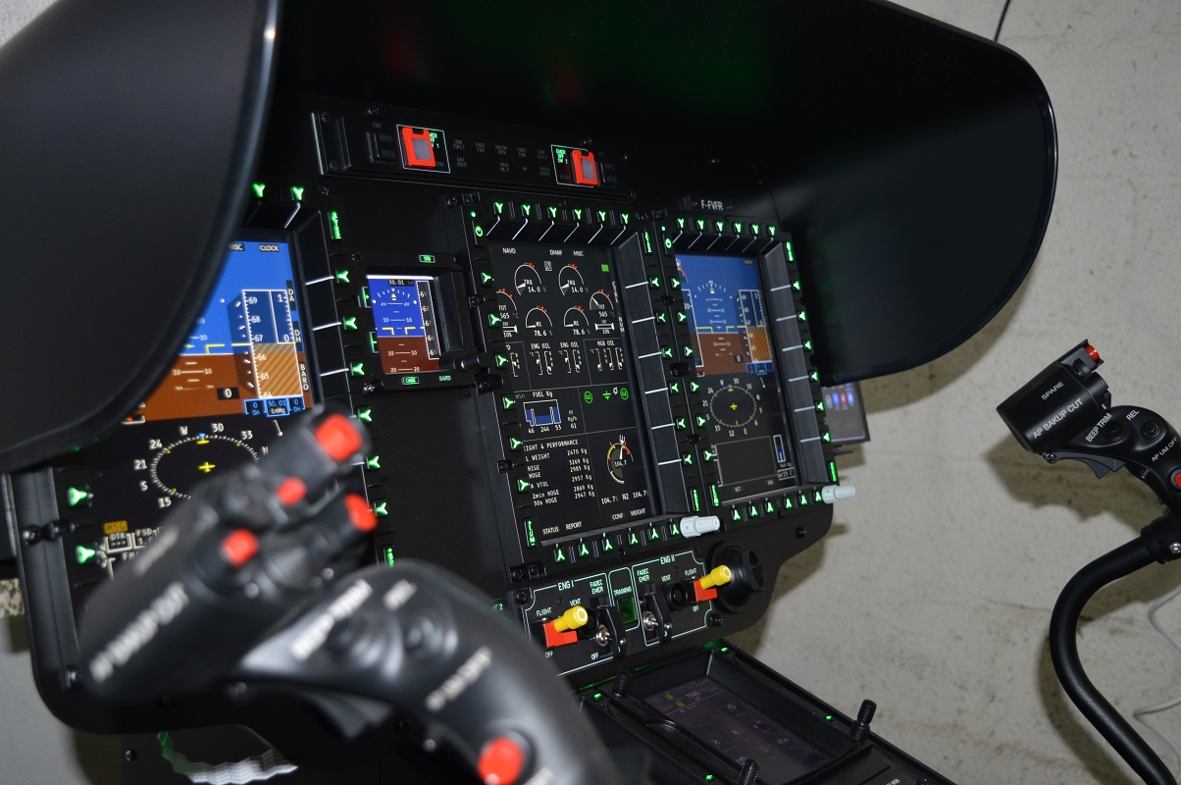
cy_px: 392
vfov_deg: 34.1
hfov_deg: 49.6
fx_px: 1278
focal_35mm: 39
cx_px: 590
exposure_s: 1/30
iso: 560
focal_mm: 26
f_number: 4
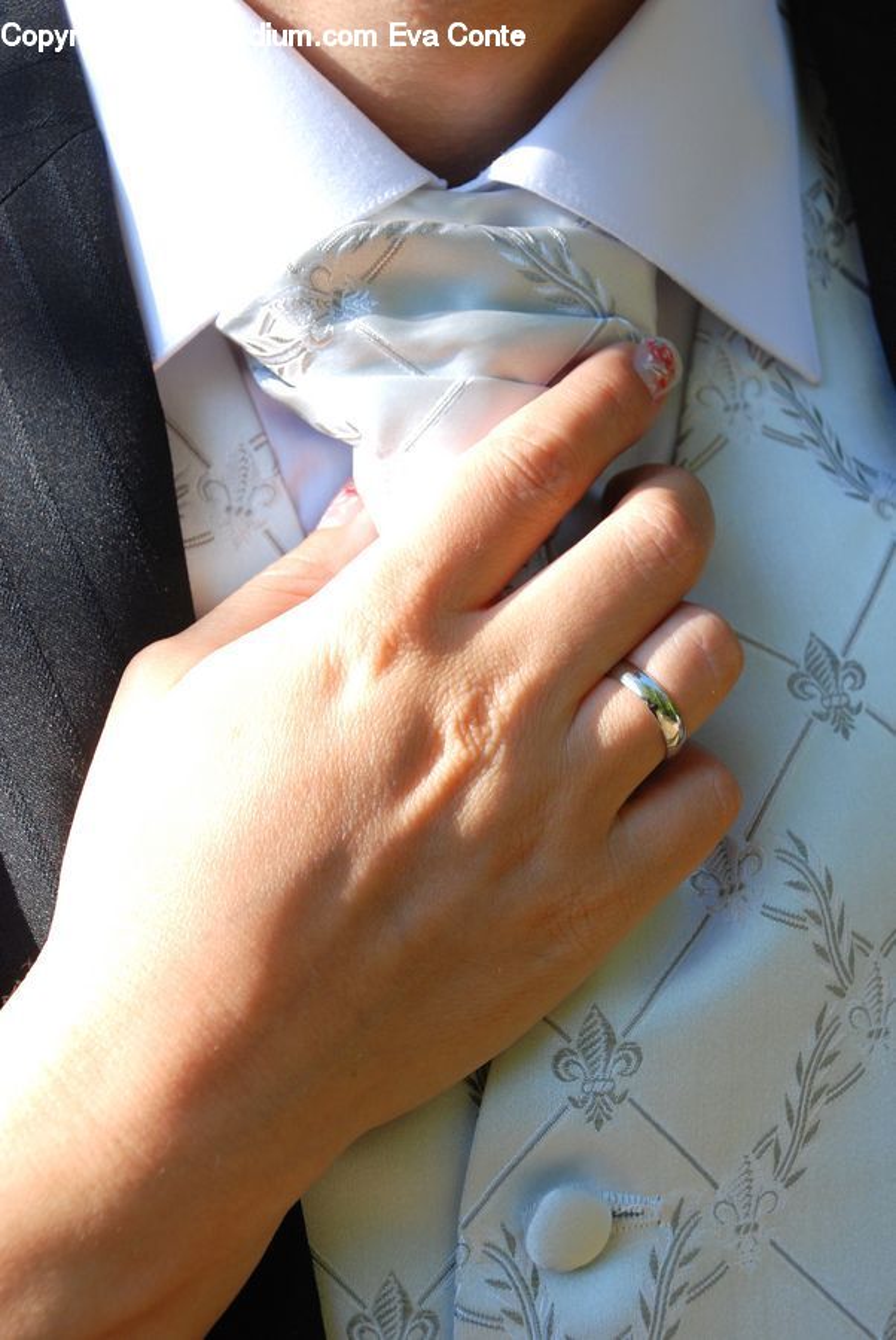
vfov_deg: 26.0
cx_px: 448
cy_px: 670
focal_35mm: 78
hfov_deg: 17.5
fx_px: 2905
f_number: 7.1
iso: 400
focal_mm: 52
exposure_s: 1/250
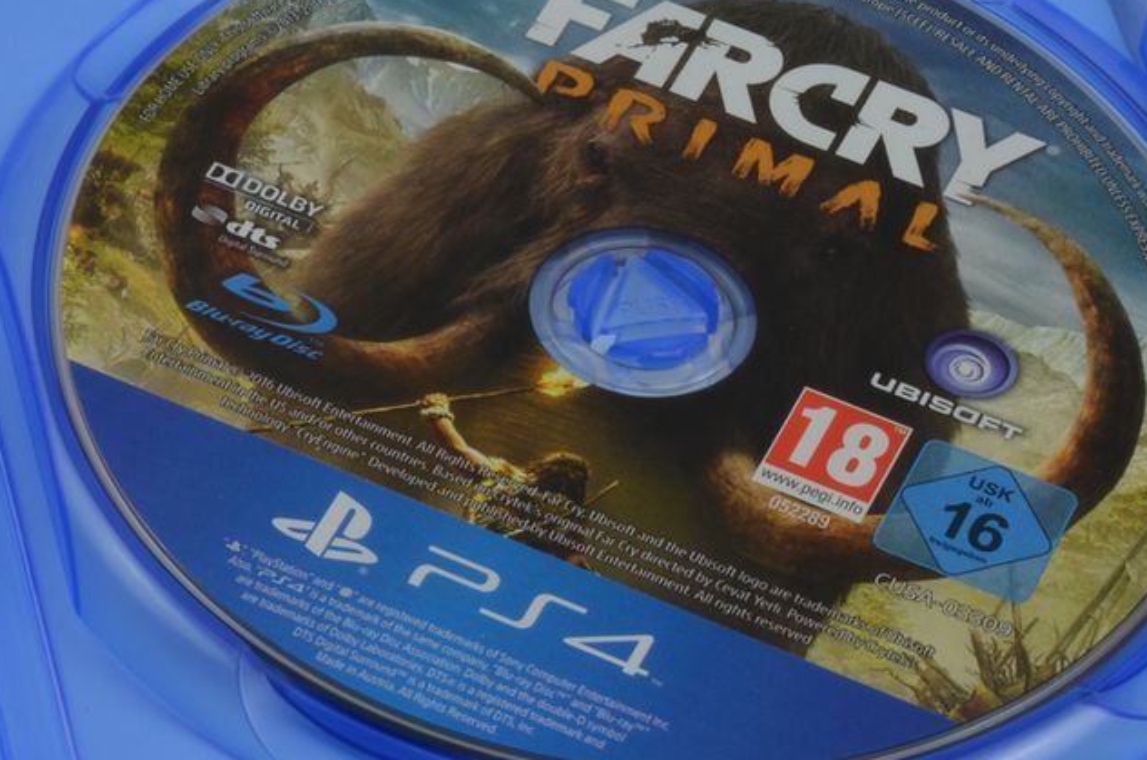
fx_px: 5439
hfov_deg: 11.9
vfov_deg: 8.0
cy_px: 391
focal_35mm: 171
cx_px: 13
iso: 100
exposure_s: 1/2
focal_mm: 40
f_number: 20
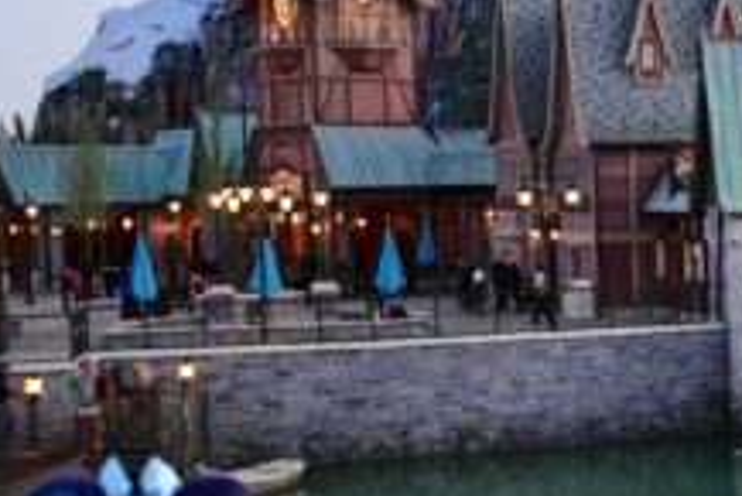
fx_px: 1712
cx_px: 923
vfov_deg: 16.5
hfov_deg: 22.3
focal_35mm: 83
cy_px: 301
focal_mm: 24
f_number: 2.8
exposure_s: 1/200
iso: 2500
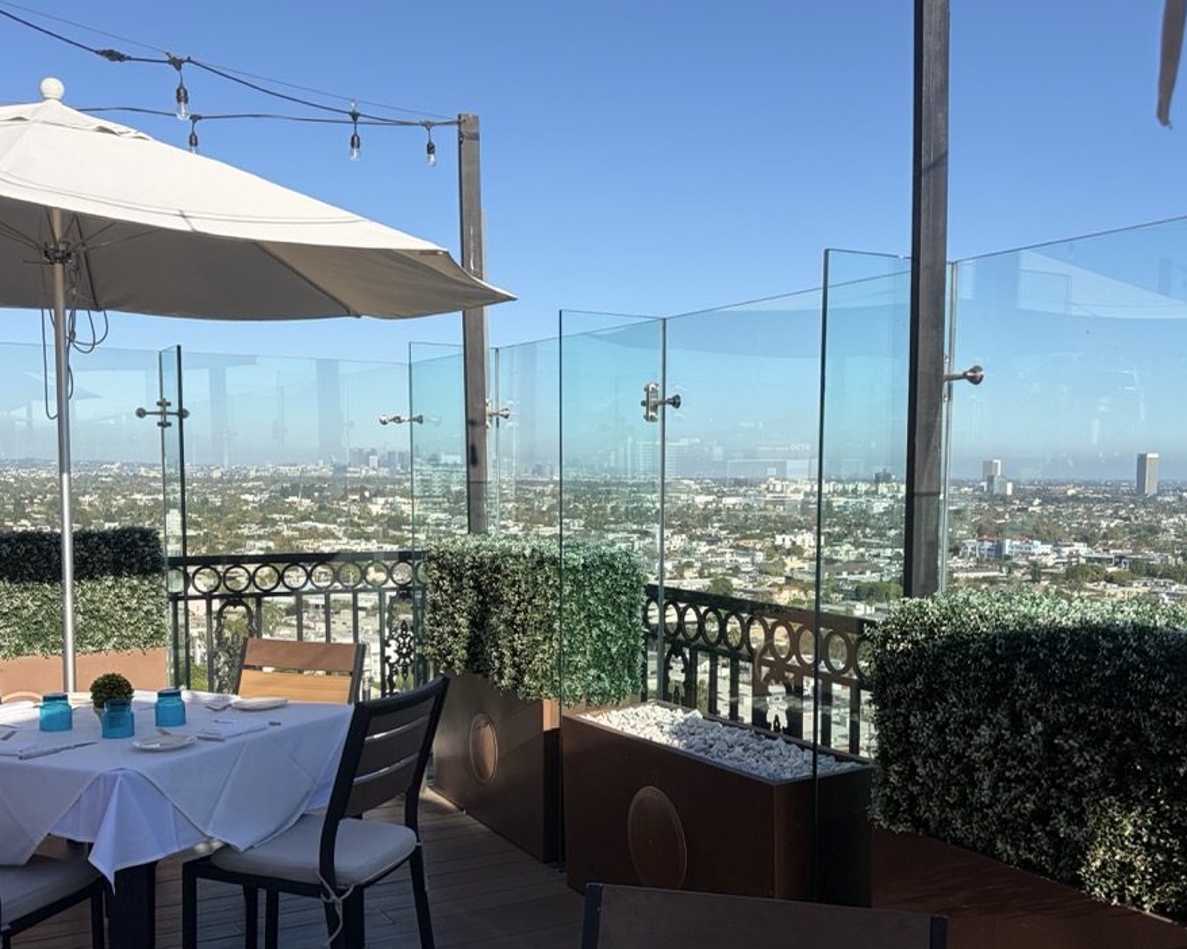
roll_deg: +0.2
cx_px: 652
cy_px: 592
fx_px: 1300
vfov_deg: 39.9
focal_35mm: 37
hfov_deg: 49.0
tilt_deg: -5.8
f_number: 1.6
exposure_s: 1/3279
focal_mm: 5.96
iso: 50
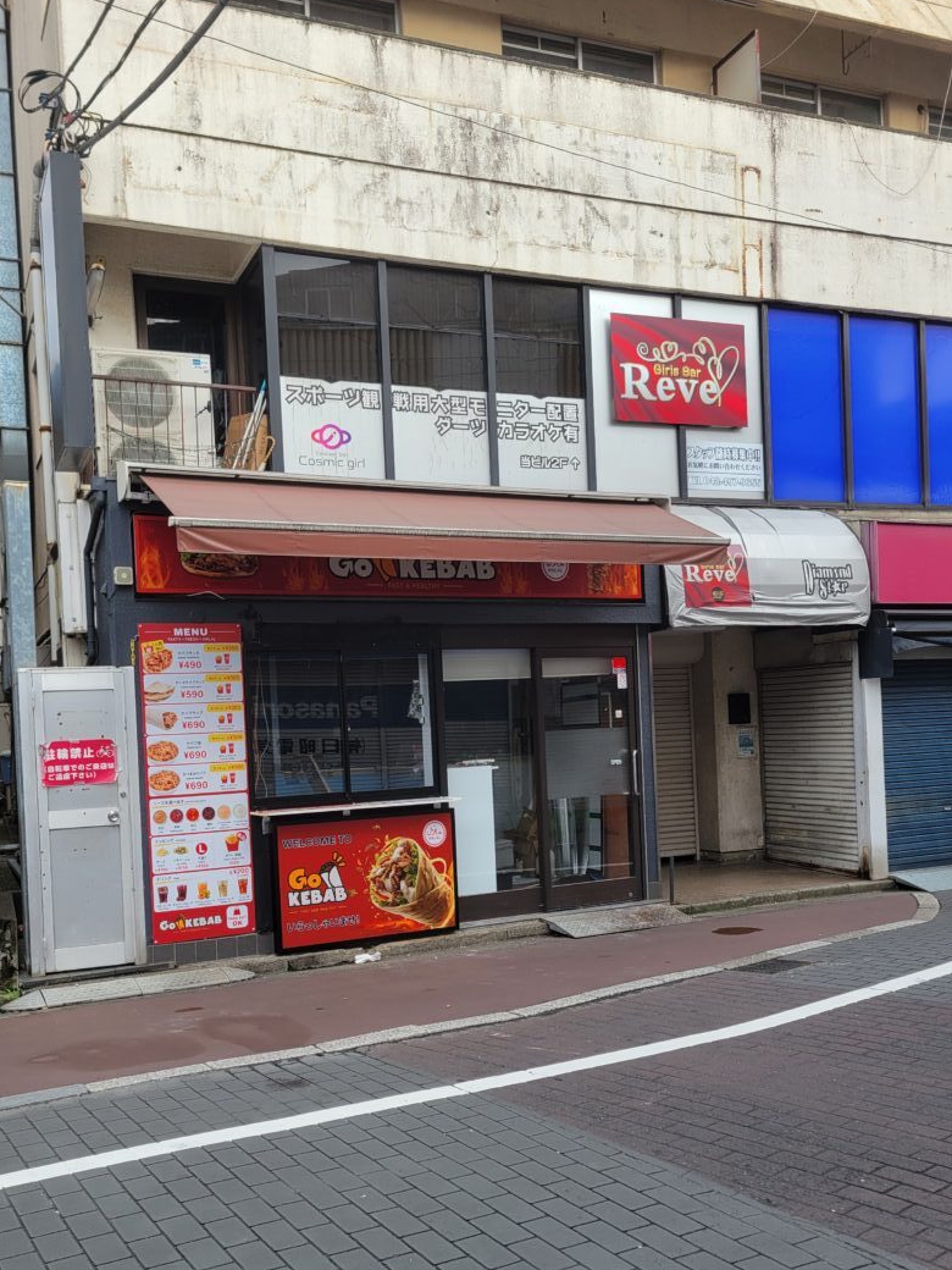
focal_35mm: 32
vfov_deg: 56.6
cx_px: 428
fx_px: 1173
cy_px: 731
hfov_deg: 44.1
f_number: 1.8
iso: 40
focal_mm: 5.4
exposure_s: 1/474
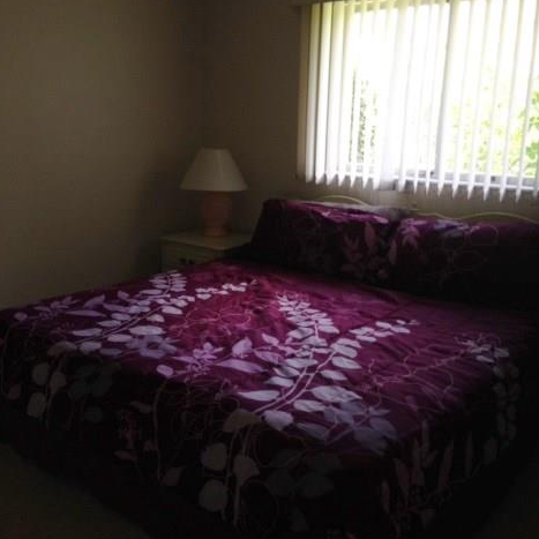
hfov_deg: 41.8
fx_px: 705
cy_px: 264
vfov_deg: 41.9
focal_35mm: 40
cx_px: 232
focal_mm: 4.12
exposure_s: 1/28
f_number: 2.4
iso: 50
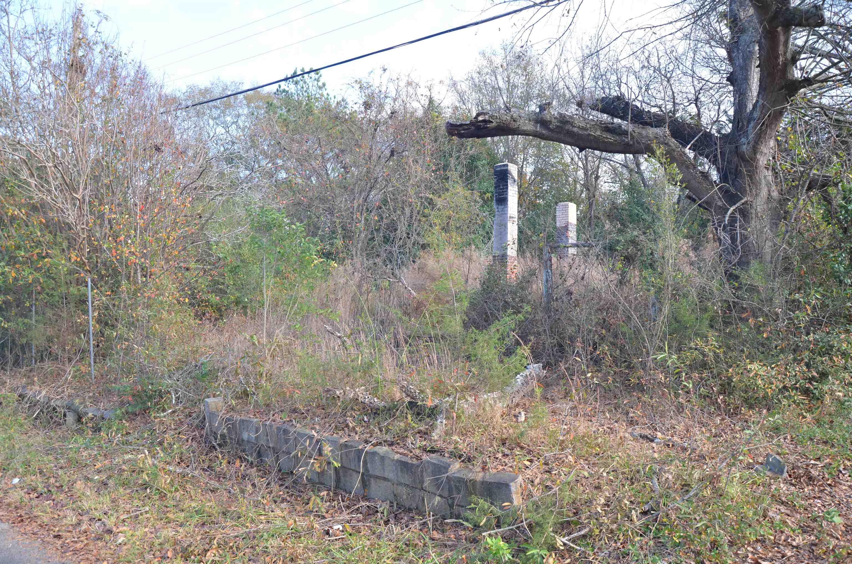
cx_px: 426
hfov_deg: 67.5
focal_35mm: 27
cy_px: 282
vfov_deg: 47.7
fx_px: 638
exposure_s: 1/160
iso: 200
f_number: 6.3
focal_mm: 18
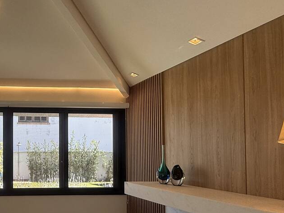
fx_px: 263
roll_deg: -0.8
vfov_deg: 43.3
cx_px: 7
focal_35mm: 32
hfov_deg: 48.1
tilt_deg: +0.8
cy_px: 148
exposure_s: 1/236
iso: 50
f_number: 2.2
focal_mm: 2.22
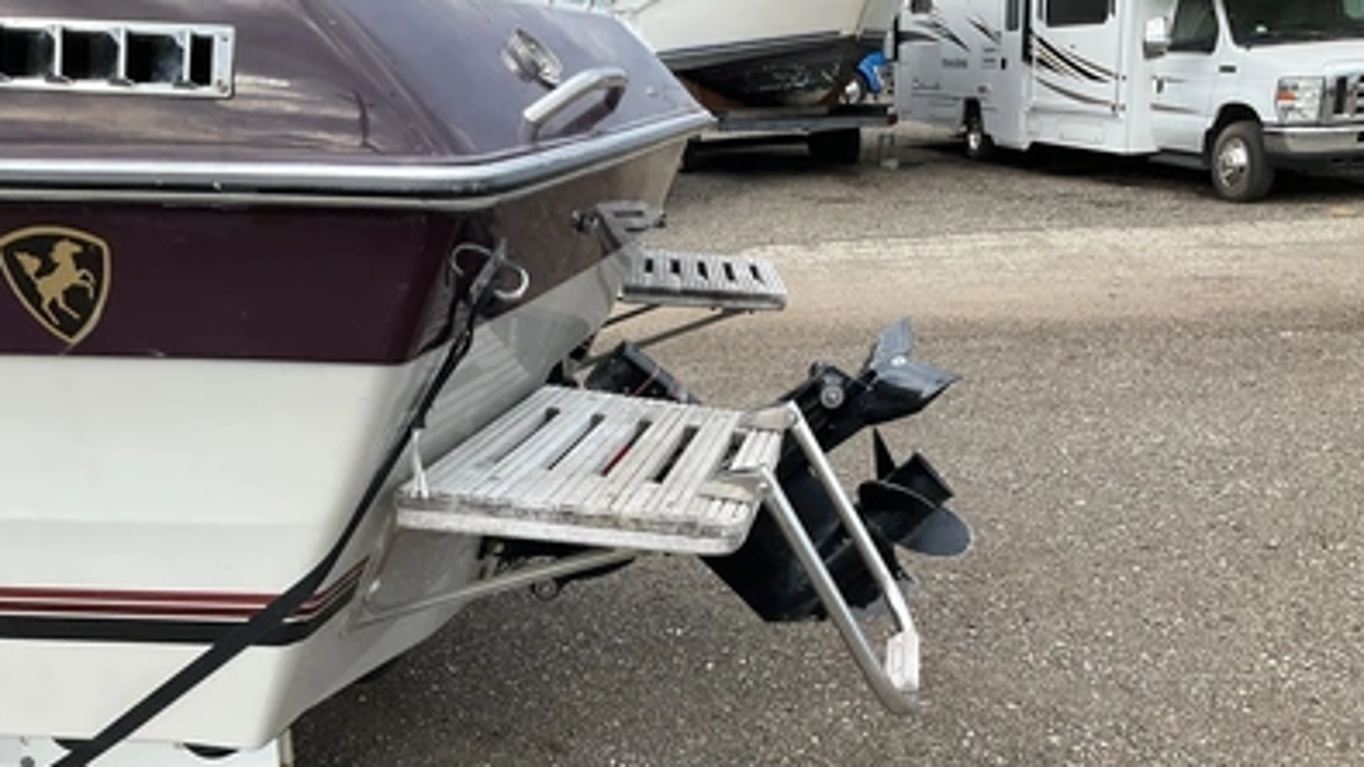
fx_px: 1157
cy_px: 494
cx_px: 687
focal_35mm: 32
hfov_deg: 61.0
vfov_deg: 36.4
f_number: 1.8
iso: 25
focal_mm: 3
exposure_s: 1/342
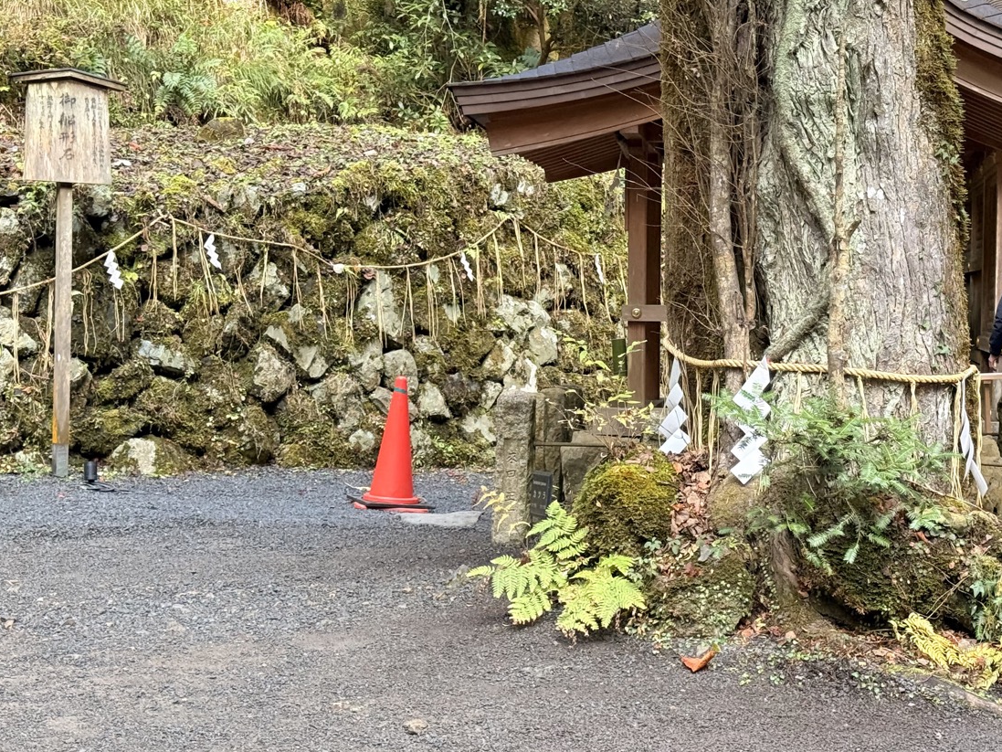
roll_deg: +0.4
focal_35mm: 70
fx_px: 2026
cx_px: 691
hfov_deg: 27.6
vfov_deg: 21.0
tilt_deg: -2.1
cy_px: 365
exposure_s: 1/186
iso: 125
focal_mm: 6.76
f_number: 1.78
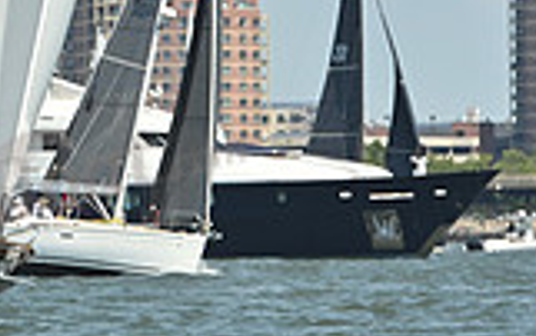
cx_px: -393
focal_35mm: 642
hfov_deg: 3.3
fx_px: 9388
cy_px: 72
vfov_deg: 2.1
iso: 320
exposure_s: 1/1250
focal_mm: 175
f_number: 8
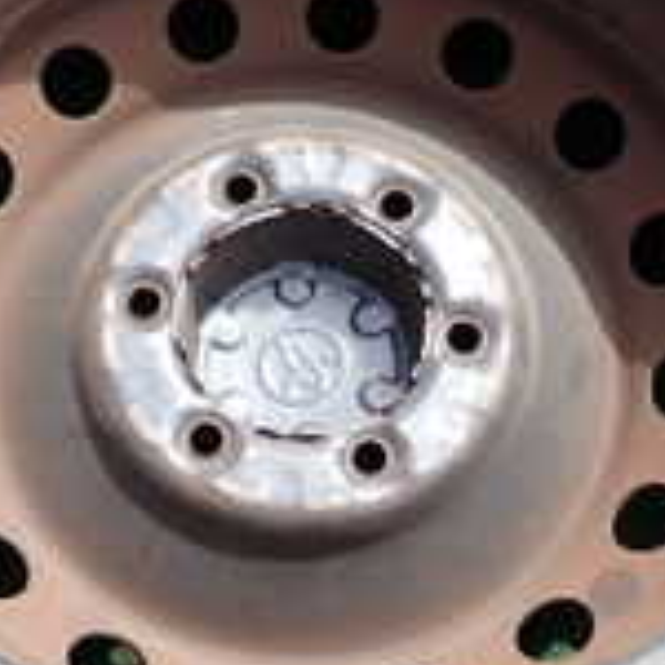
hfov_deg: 16.4
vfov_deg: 16.4
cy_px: 372
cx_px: 257
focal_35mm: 106
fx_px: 2304
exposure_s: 1/250
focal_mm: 5.4
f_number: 3.2
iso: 100
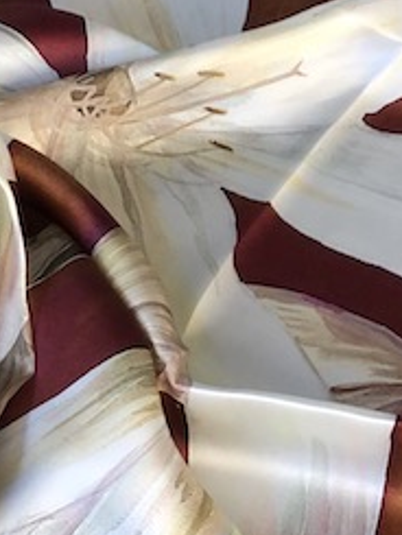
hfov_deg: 8.0
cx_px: 66
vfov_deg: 10.4
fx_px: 2878
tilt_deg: -65.3
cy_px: 708
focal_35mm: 186
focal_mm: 6.6
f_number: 2.8
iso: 50
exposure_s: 1/33
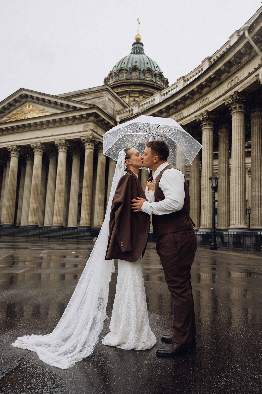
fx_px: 300
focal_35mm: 28
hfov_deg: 47.2
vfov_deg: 66.4
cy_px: 197
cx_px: 131
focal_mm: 27.5
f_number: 3.2
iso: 500
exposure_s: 1/640
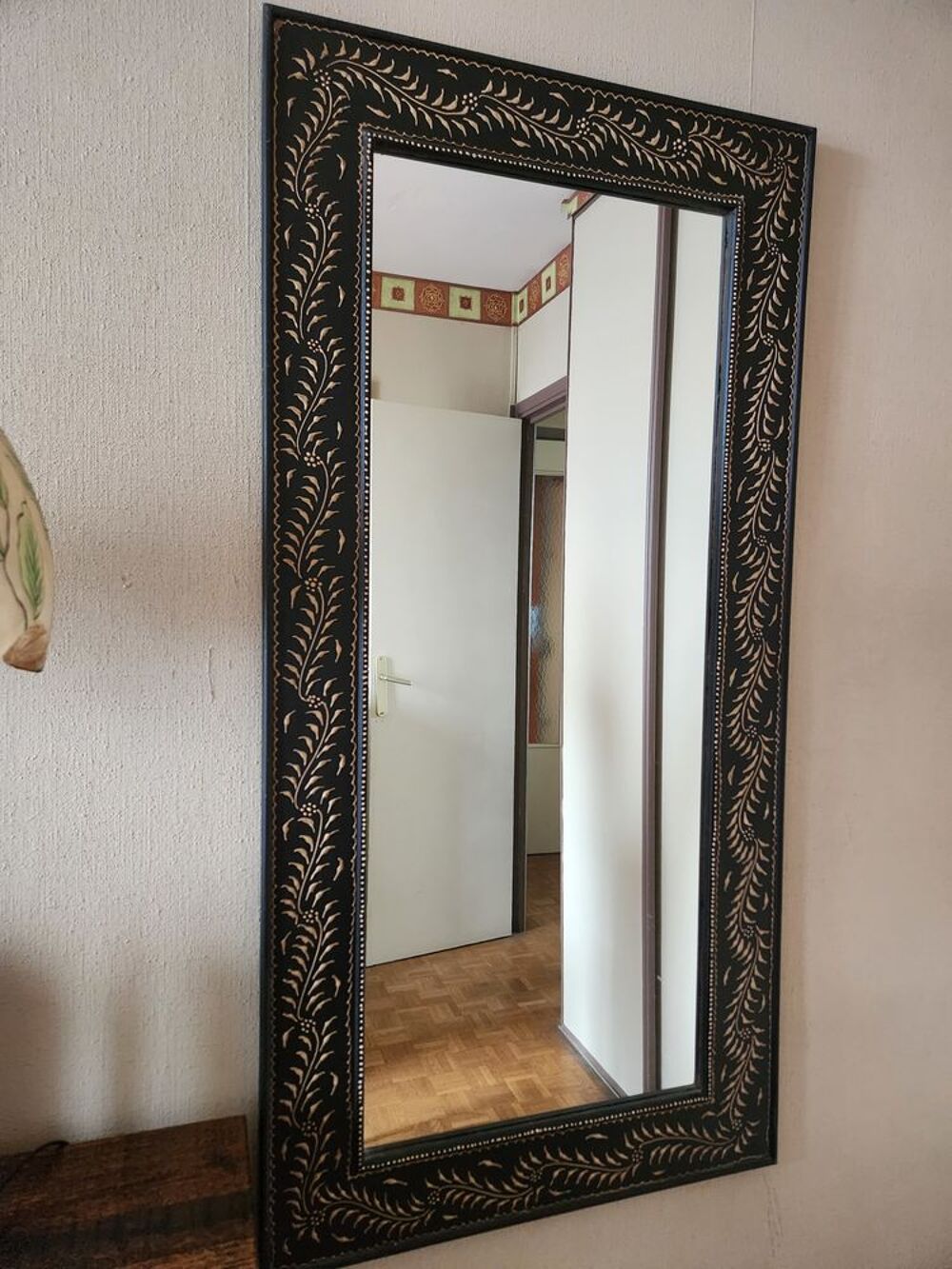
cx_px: 476
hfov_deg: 58.9
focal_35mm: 23
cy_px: 634
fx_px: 843
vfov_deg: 73.9
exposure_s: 1/120
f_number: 1.8
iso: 1000
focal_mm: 5.4
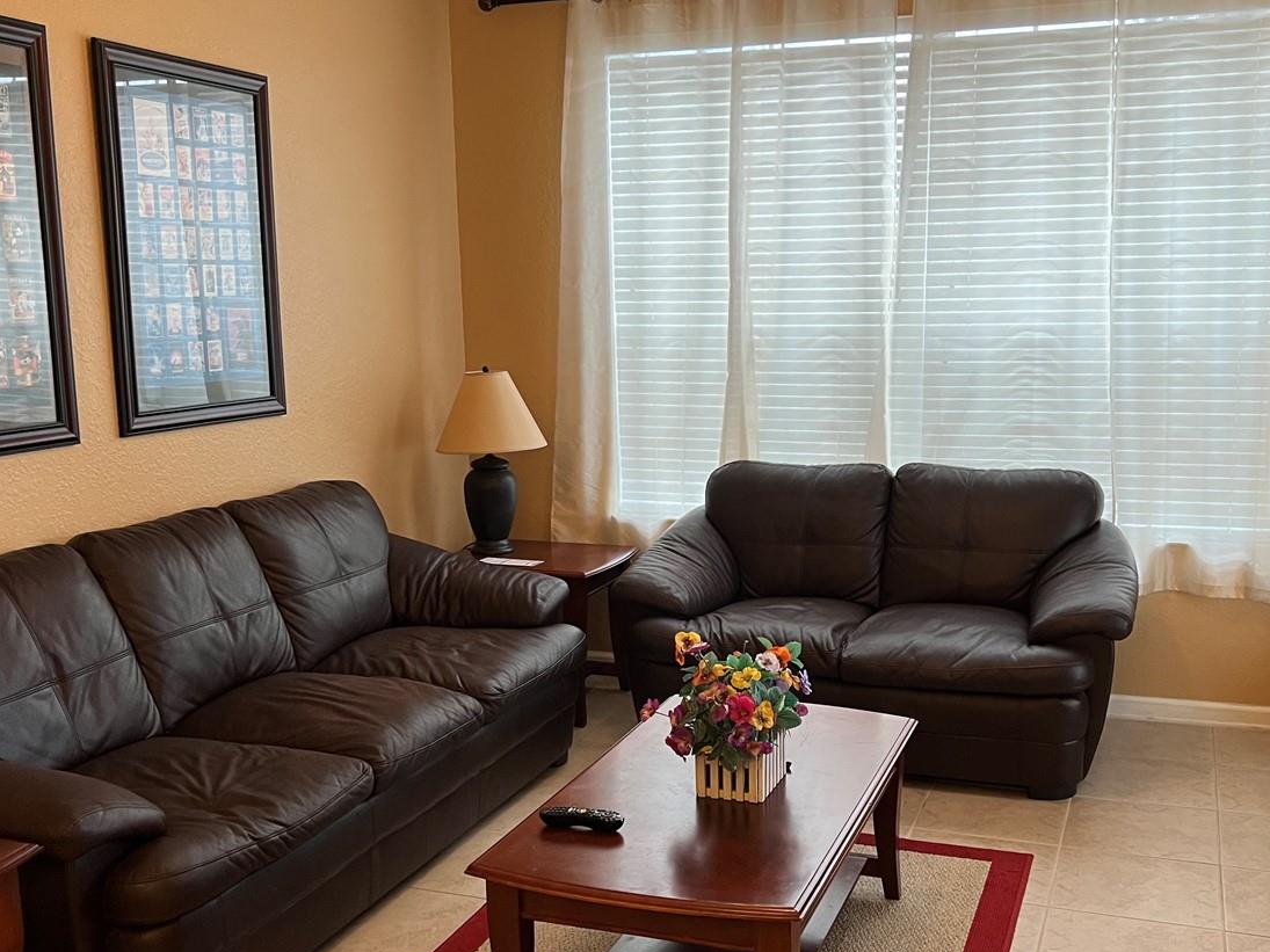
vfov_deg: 37.7
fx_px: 1394
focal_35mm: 38
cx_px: 685
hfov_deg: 48.9
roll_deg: +0.3
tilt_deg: -10.5
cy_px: 529
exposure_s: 1/60
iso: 80
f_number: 1.5
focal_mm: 5.7
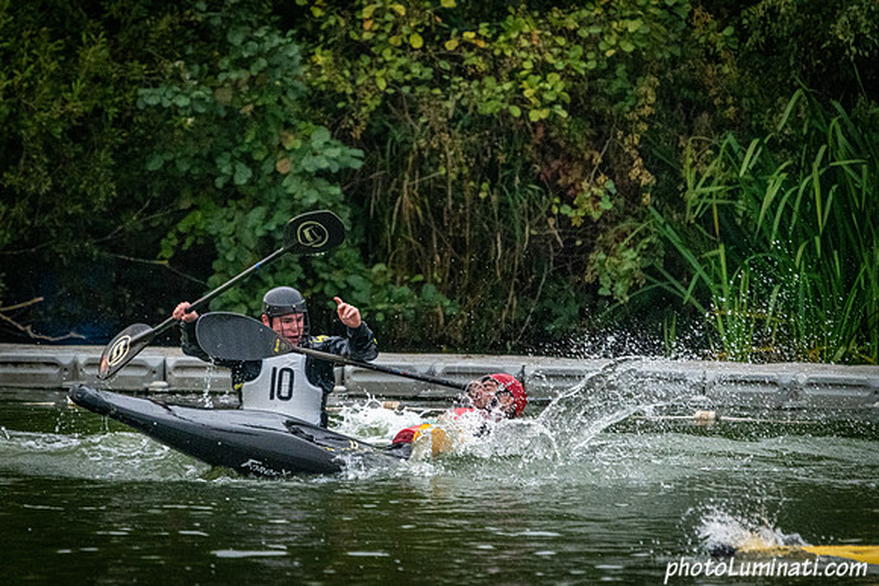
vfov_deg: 2.6
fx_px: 12822
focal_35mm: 525
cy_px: 385
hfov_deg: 3.9
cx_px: 333
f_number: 5.6
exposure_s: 1/2500
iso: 5000
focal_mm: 400
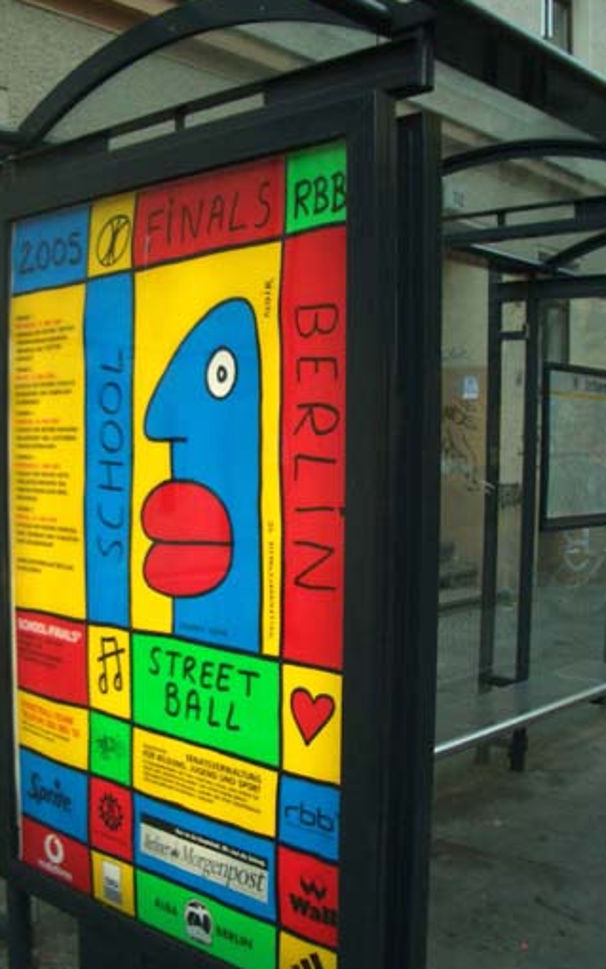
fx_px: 1056
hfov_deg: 32.0
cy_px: 502
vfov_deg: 49.3
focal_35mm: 40
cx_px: 282
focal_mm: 5.8
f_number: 2.6
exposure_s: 1/125
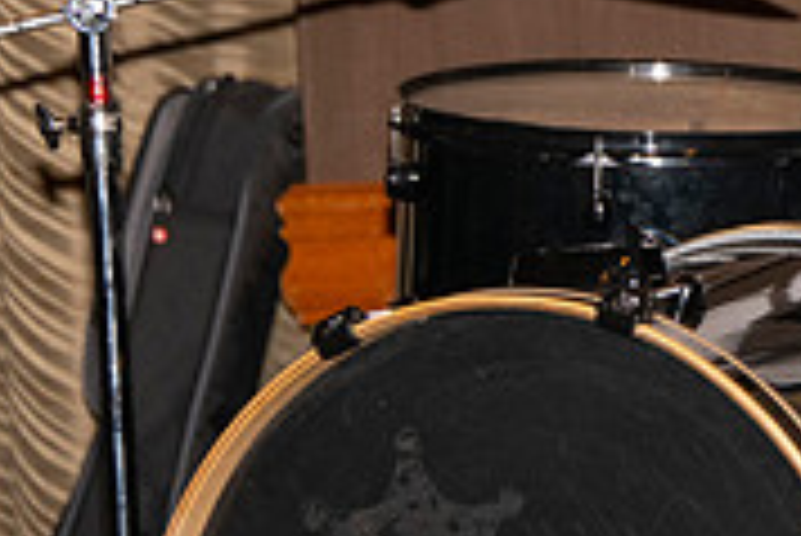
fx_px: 9085
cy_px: -209
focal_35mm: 408
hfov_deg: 5.0
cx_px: 1130
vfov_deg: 3.4
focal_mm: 125
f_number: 5.6
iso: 2000
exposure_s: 1/60
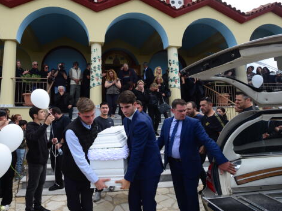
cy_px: 92
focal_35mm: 23
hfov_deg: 73.0
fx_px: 187
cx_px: 111
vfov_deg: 58.7
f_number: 10
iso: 320
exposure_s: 1/400
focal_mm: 17
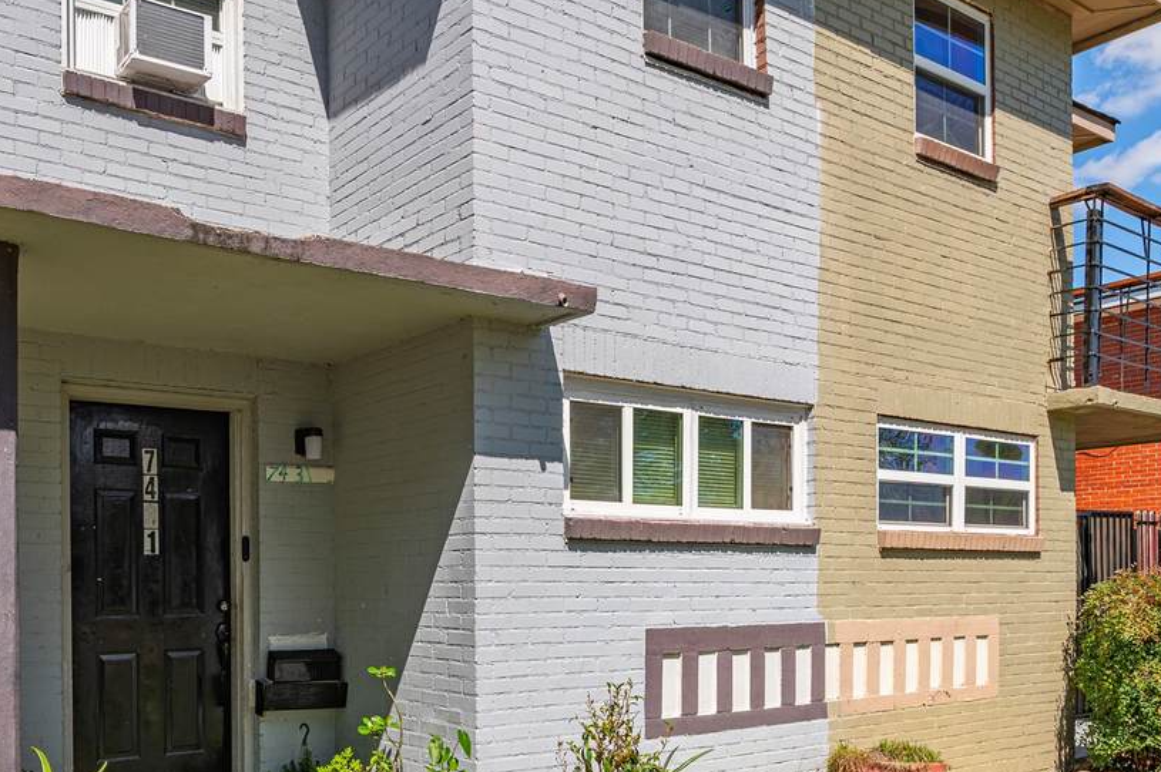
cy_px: 589
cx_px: 335
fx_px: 1063
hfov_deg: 55.3
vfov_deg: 38.8
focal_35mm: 33
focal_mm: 21
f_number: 11
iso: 100
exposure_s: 1/250
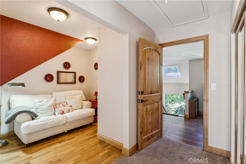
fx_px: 120
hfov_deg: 91.6
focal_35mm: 18
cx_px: 123
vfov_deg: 68.8
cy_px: 82
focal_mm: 17.5
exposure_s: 2
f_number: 13
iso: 100
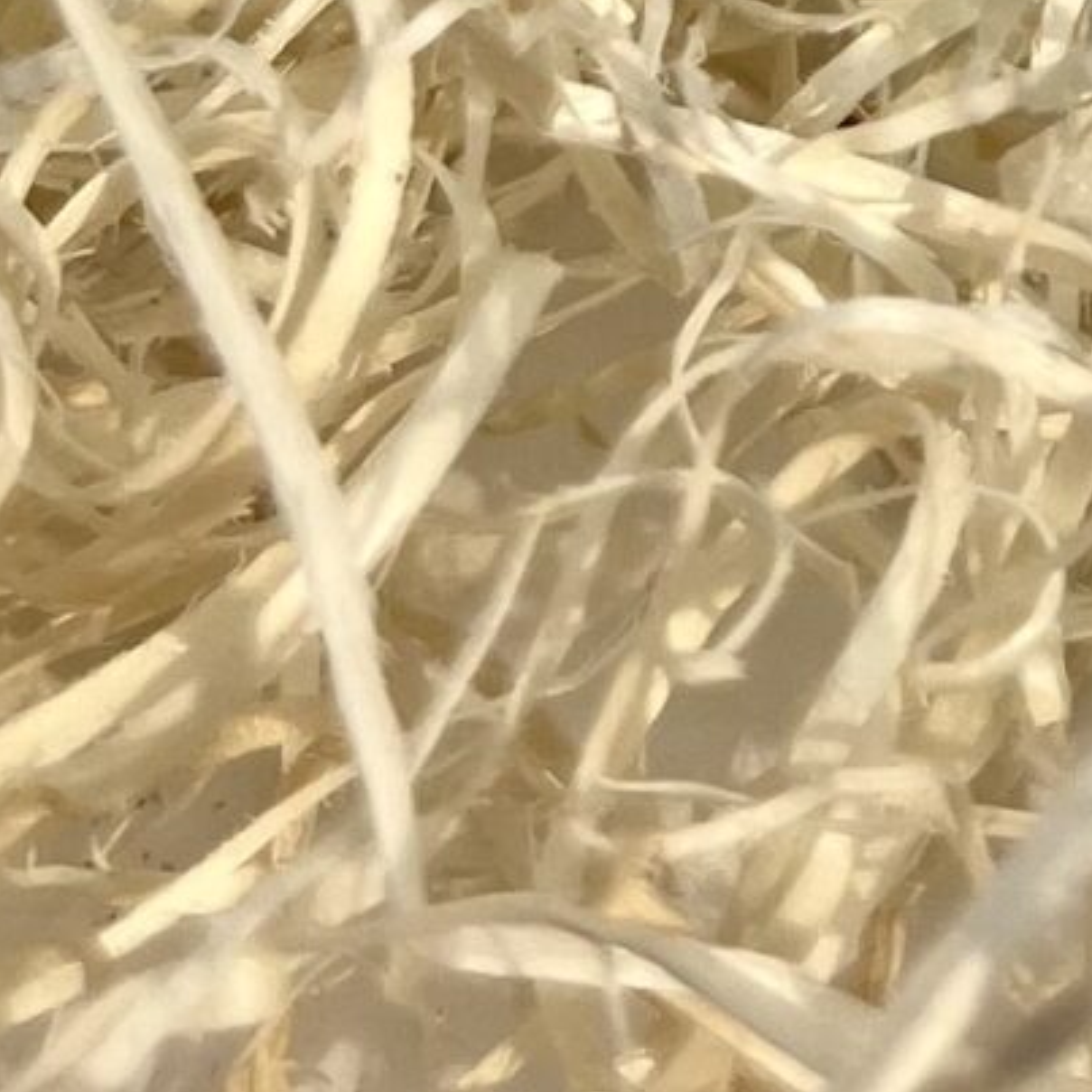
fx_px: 5211
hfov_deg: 11.0
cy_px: -1553
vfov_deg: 10.3
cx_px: 2141
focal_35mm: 146
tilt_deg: -31.0
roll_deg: +5.0
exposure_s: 1/3623
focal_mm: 5.1
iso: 50
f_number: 1.6
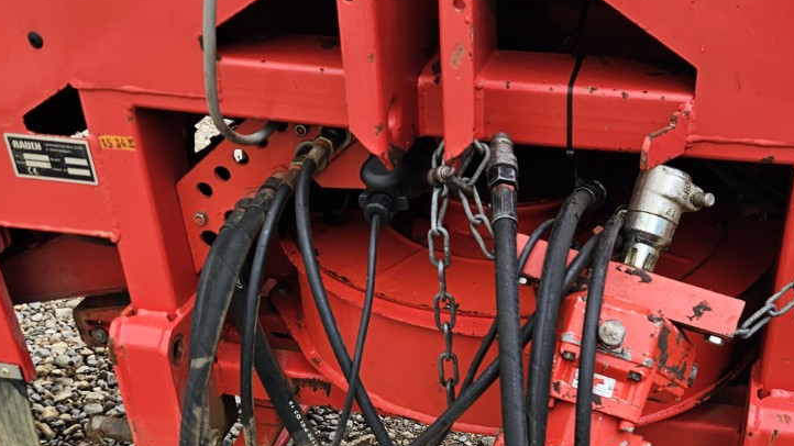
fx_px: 1053
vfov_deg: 23.0
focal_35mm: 50
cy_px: 445
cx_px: 482
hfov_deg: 41.1
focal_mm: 5.4
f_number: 1.8
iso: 25
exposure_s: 1/180
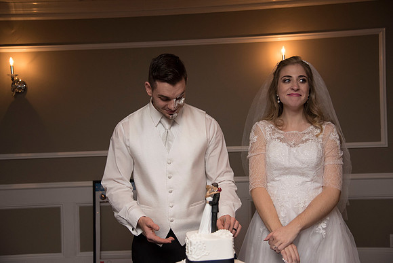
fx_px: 480
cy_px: 132
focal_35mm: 44
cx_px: 196
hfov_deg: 44.5
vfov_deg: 30.5
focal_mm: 44
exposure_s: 1/200
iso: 2000
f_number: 4
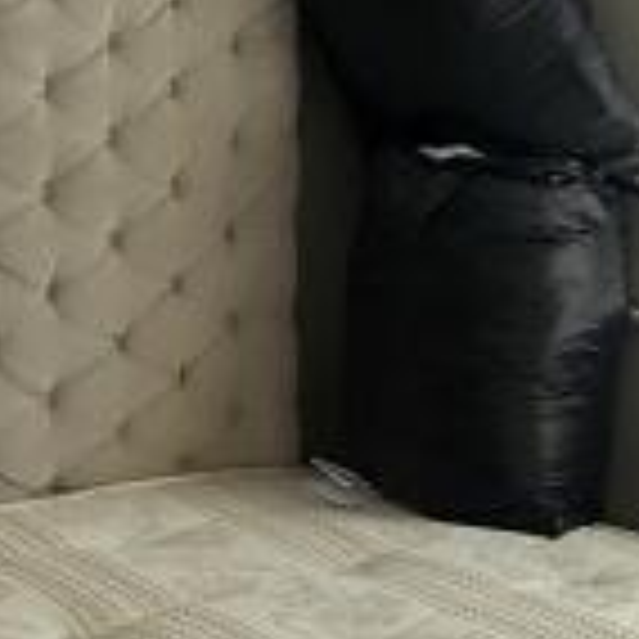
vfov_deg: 19.5
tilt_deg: -7.3
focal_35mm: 89
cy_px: 248
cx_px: 598
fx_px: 1859
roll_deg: -1.4
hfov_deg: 19.1
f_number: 2.2
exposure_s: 1/651
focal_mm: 2.22
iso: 64
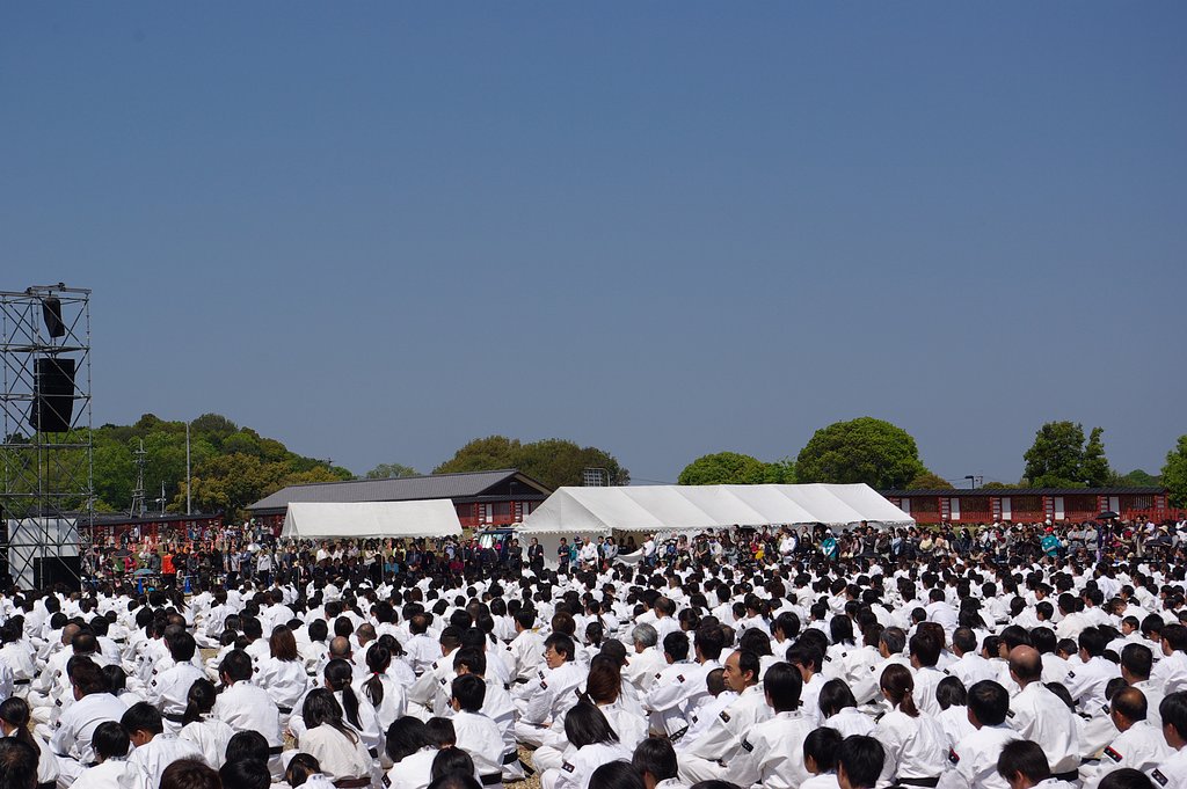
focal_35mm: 82
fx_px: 2718
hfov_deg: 24.6
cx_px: 594
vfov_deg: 16.5
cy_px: 394
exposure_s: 1/350
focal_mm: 55
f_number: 9.5
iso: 100
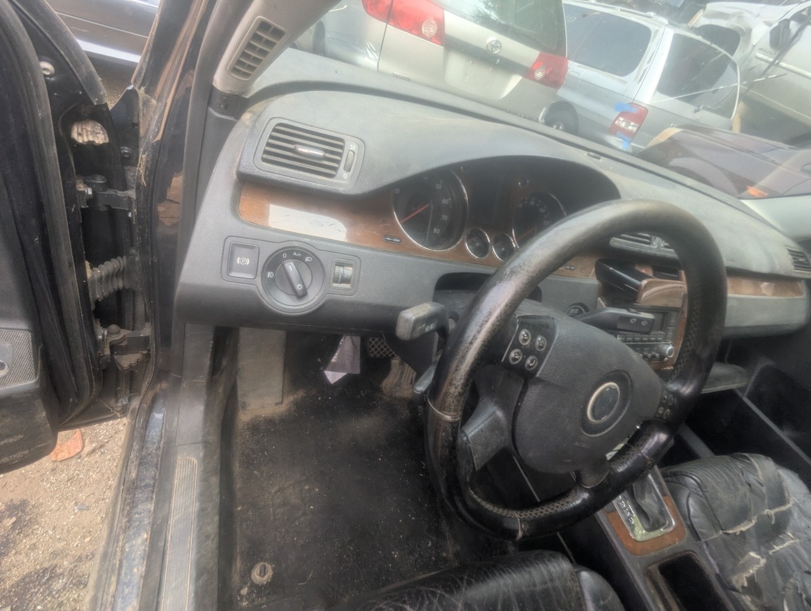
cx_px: 406
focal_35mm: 16
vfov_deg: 78.2
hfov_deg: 94.4
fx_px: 375
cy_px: 306
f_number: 2.2
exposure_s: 1/91.5
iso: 50
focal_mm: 2.35
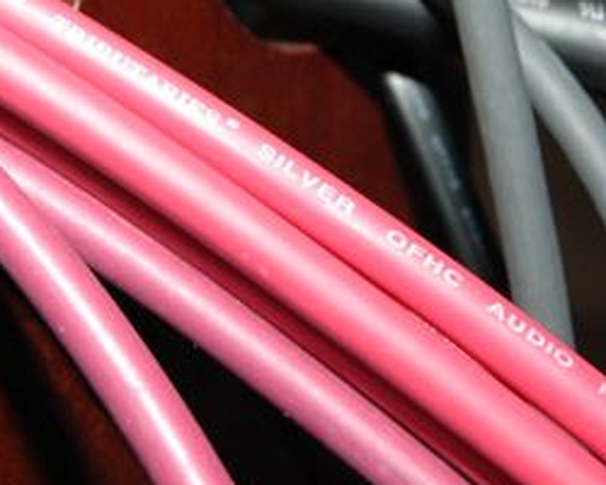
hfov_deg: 18.4
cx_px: 143
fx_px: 1856
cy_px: -99
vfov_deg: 14.4
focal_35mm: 104
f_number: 5
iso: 400
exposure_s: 1/60
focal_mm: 23
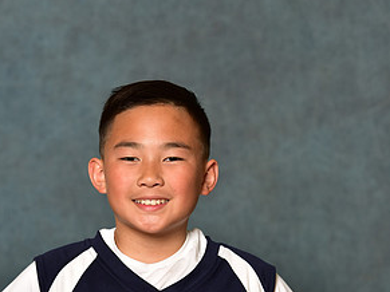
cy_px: 330
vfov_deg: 6.9
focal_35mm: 215
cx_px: 155
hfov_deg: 9.2
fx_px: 2421
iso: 320
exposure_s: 1/200
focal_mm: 112
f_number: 4.5
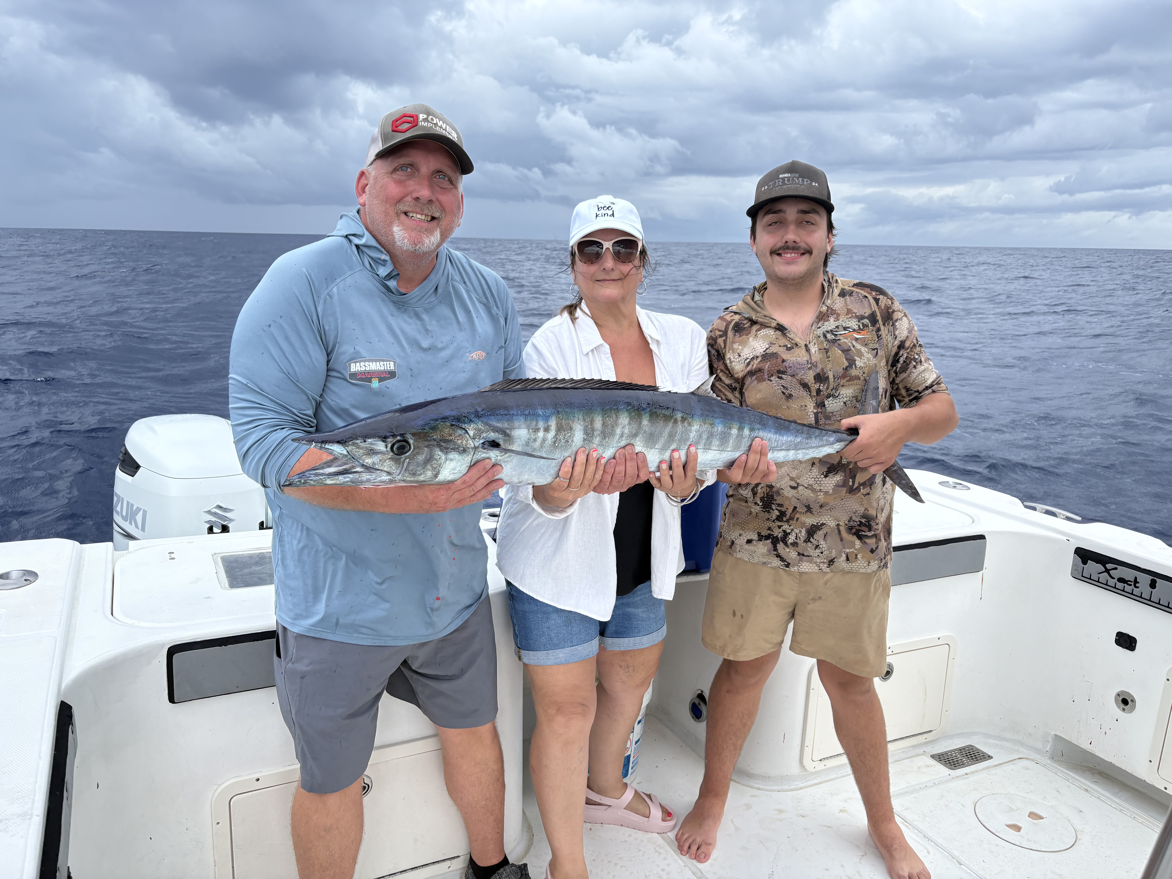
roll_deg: -2.5
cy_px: 440
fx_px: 880
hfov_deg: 67.3
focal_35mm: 26
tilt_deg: -8.9
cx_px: 586
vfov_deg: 53.1
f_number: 1.6
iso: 50
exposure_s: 1/708
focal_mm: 5.96
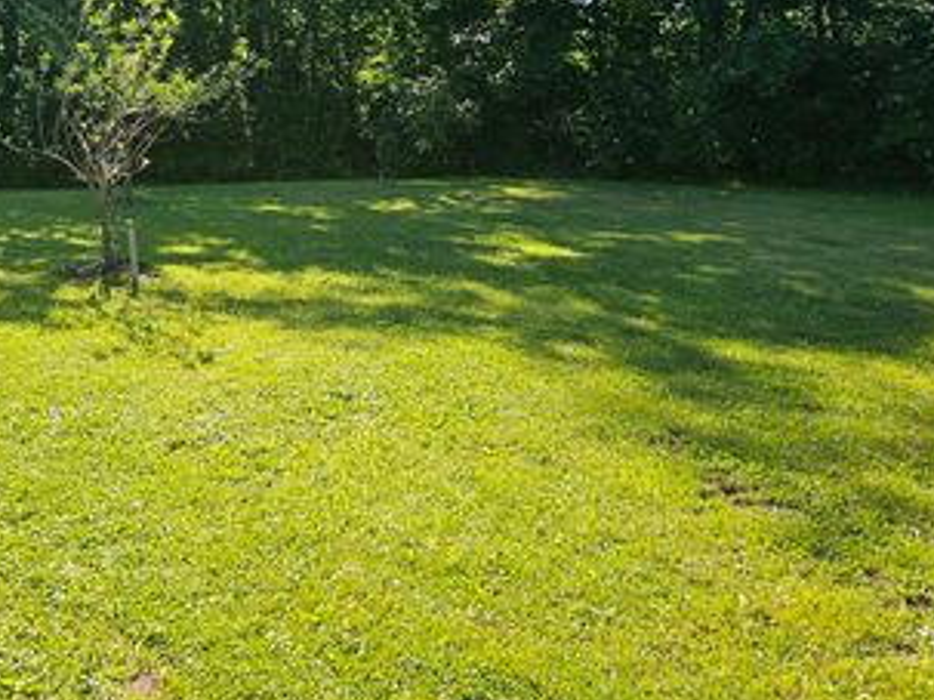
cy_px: 177
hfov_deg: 47.6
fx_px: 1025
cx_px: 259
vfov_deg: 36.8
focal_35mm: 38
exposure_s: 1/650
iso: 25
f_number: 1.8
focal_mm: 5.4
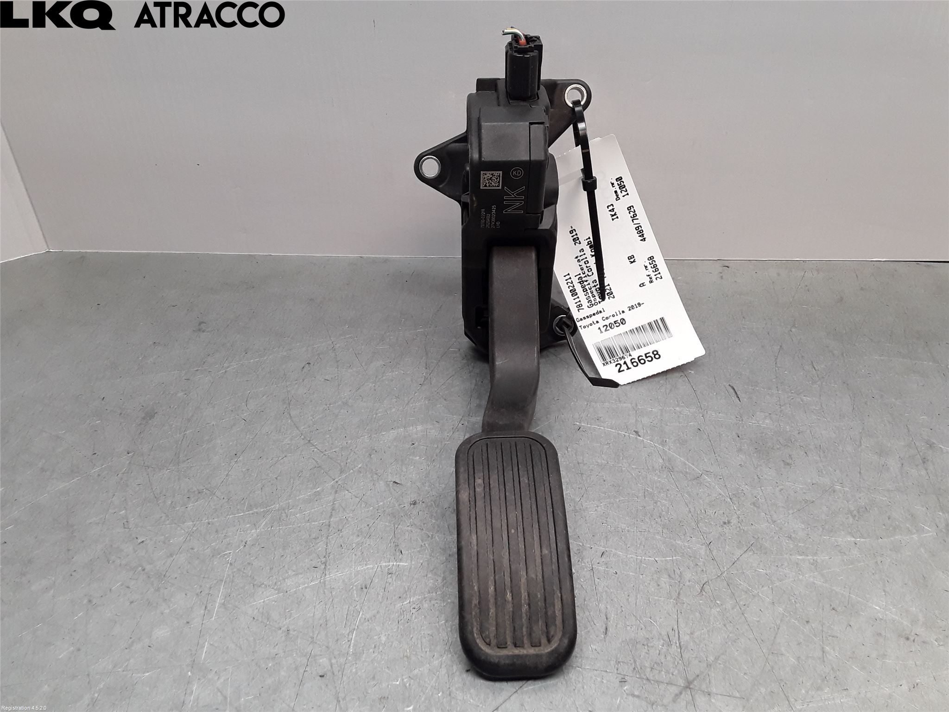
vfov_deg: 49.7
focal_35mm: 28
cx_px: 474
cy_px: 356
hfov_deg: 63.4
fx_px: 768
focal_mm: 2.91
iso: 64
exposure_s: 1/100
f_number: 1.9
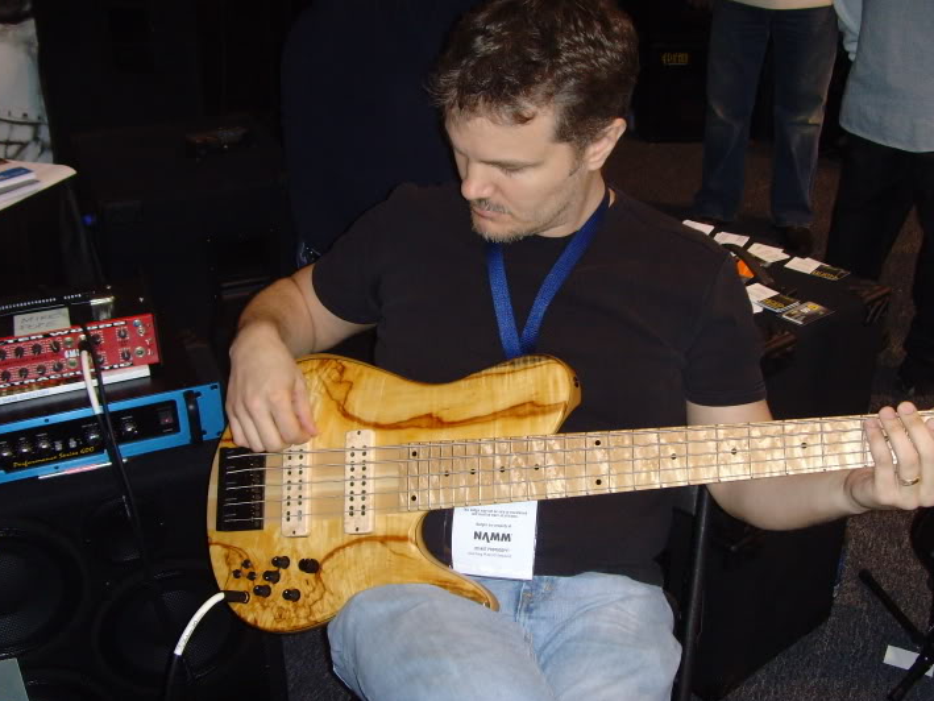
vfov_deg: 32.9
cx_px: 491
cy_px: 364
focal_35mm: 44
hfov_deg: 42.9
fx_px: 1187
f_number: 3.5
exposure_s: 1/45
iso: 200
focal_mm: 6.6
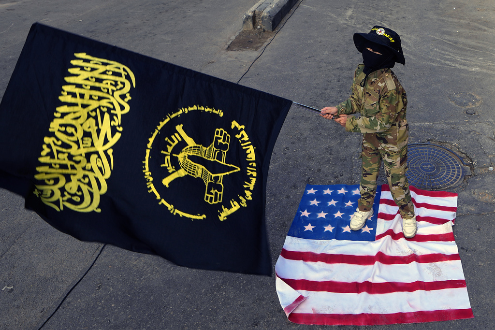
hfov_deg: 96.7
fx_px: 220
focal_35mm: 16
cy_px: 165
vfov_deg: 73.8
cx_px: 248
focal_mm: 16
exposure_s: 1/320
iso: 100
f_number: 4
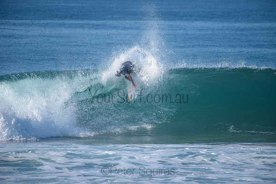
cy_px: 92
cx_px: 138
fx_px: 3834
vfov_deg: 2.8
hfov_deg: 4.1
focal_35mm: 500
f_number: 5.6
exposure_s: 1/2000
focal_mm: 500
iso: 250
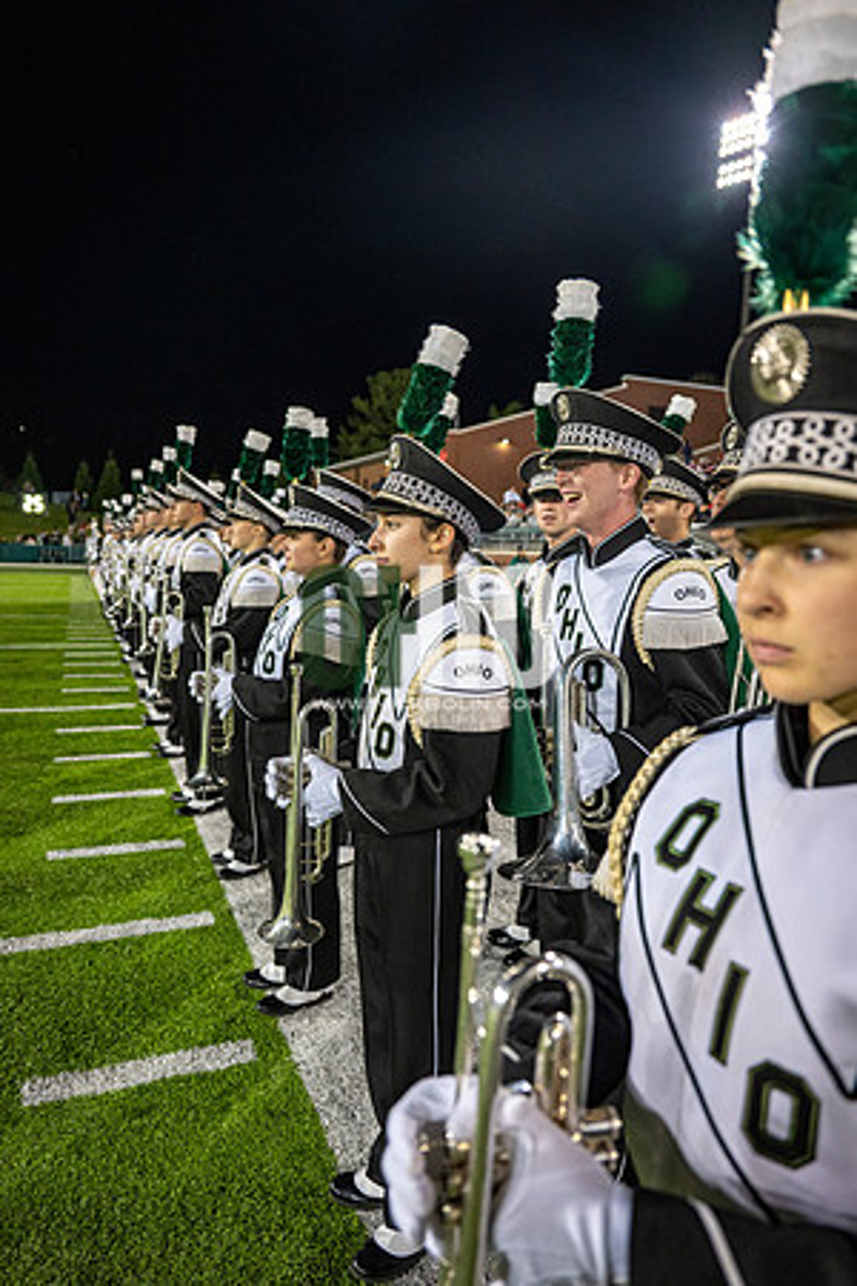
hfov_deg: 53.1
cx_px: 428
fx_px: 857
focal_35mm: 24
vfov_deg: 73.7
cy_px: 643
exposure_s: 1/500
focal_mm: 24
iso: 1250
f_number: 3.2
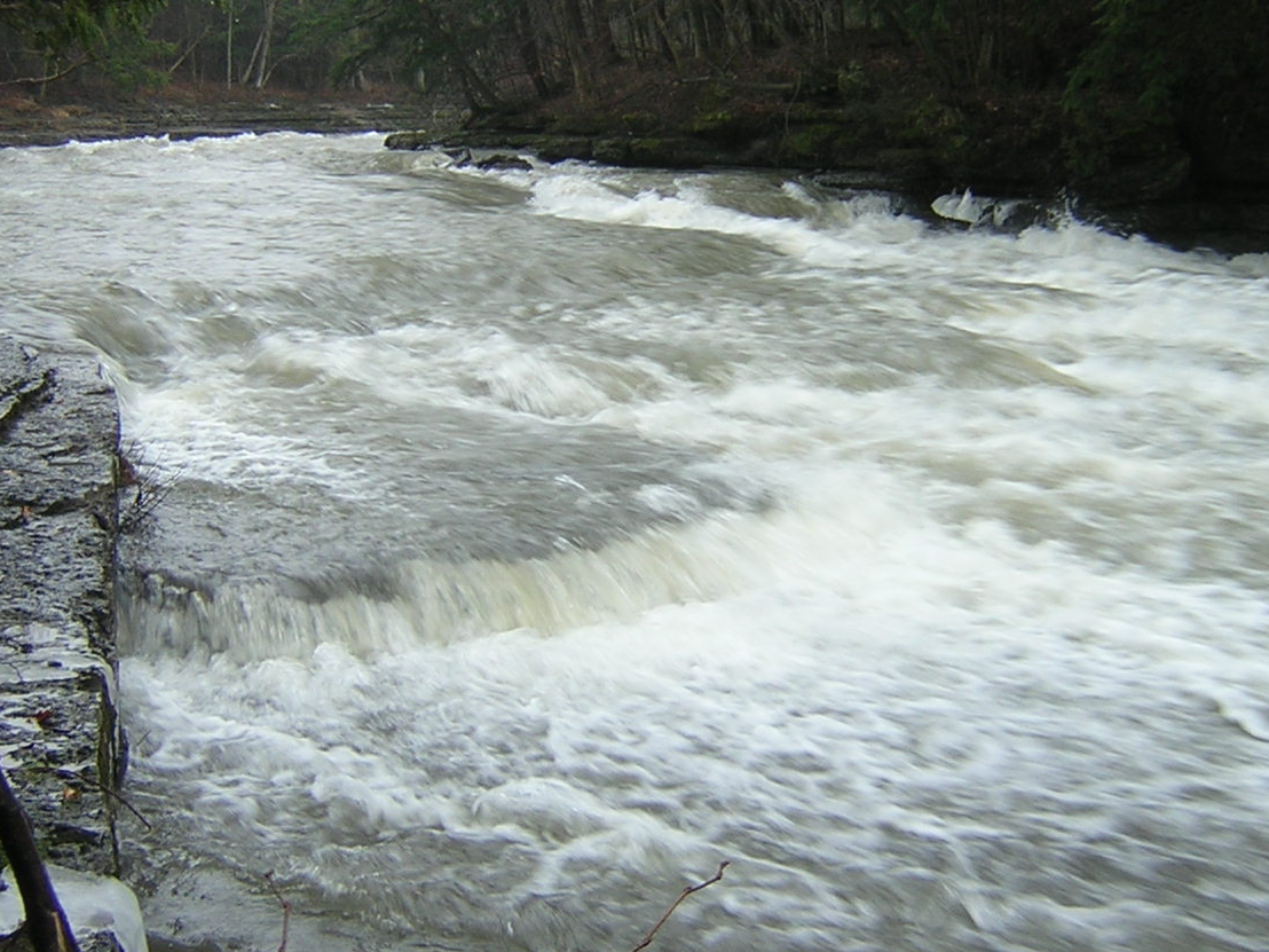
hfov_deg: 36.8
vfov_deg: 27.9
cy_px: 321
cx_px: 654
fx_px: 1906
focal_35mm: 52
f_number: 2.6
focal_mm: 4.7
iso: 100
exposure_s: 1/31.2
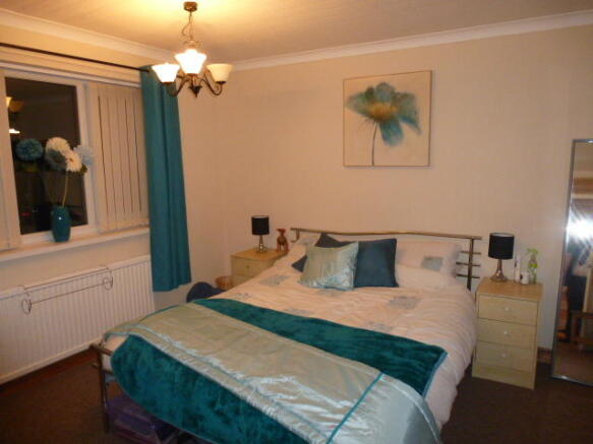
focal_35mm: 24
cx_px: 296
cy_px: 222
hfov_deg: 71.6
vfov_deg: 56.8
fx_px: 411
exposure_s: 1/60
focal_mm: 4.3
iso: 800
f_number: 3.3
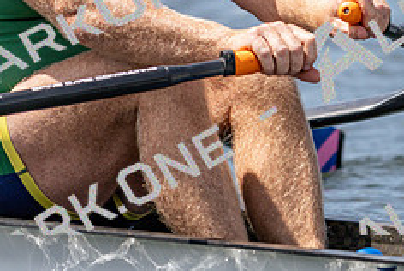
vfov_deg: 2.3
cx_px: 168
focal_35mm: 592
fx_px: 6652
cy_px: -59
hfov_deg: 3.5
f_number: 5.6
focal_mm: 241
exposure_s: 1/2000
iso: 320
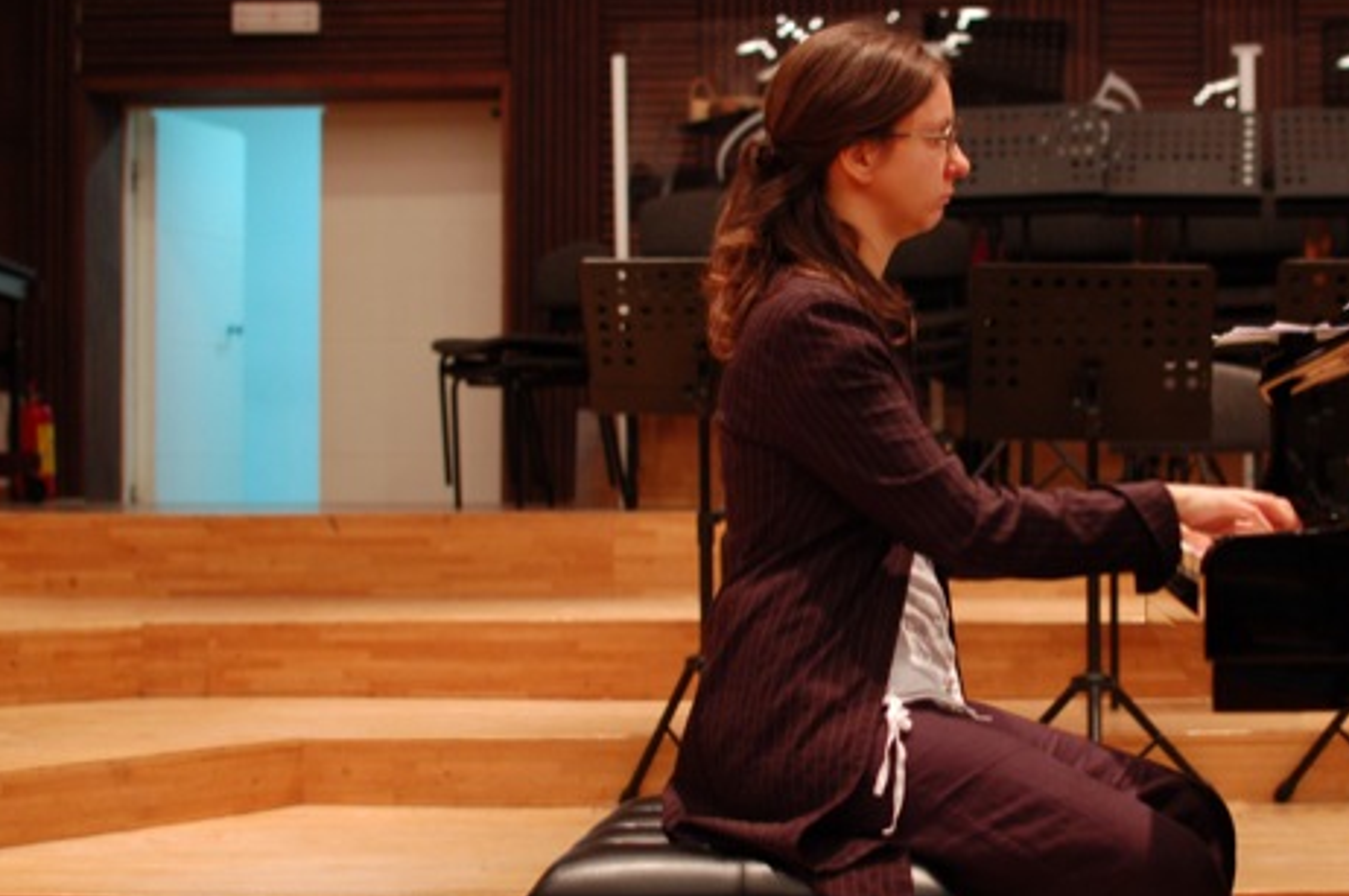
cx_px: 926
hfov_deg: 27.6
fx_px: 2721
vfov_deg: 18.7
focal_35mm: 73
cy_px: 503
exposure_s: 1/40
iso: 800
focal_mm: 35
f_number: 3.2
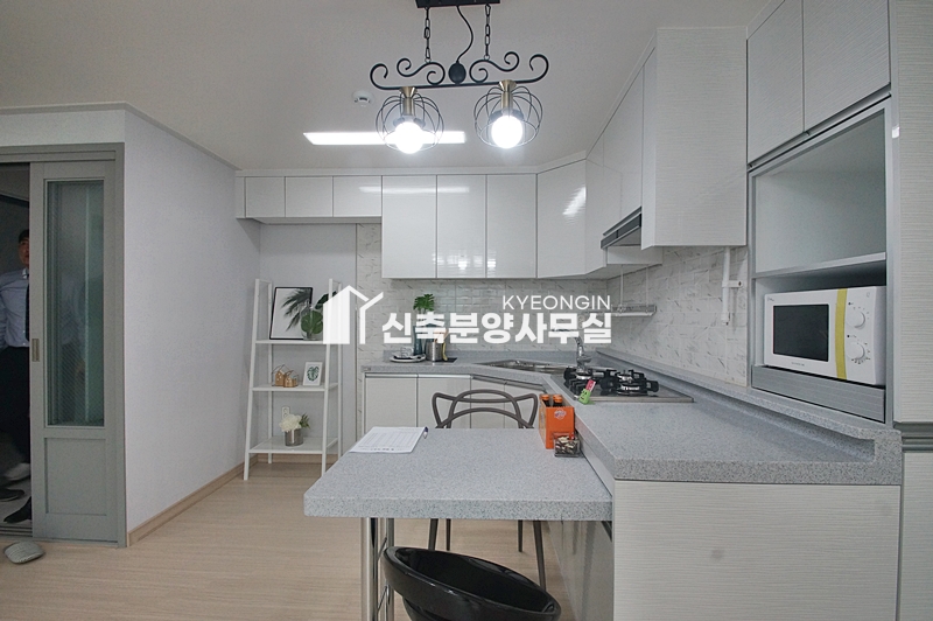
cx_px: 466
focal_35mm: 16
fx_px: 427
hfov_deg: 95.0
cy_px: 310
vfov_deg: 72.0
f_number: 9
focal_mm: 11
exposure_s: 1/50
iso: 800
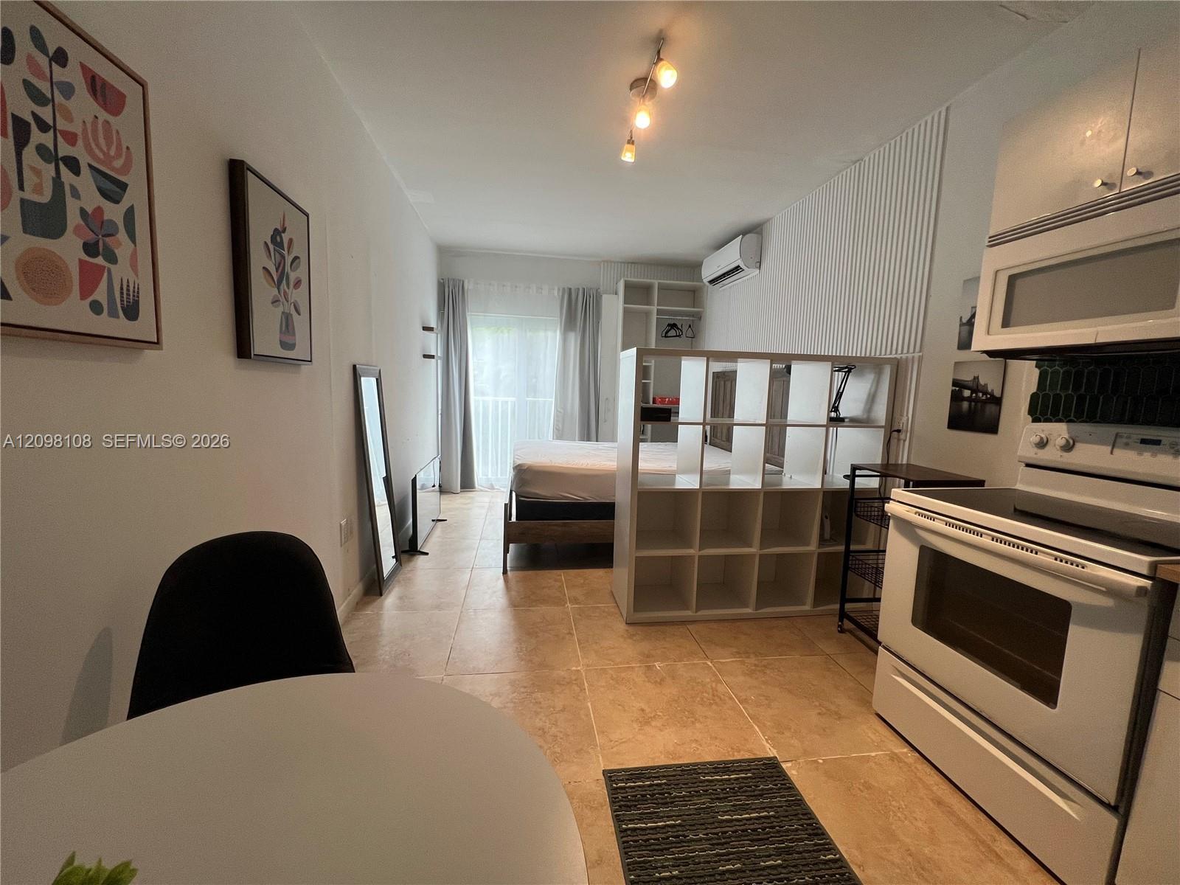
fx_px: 443
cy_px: 442
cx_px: 590
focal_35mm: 13
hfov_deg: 106.2
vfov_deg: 89.9
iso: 125
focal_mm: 1.57
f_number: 1.8
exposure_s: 1/120
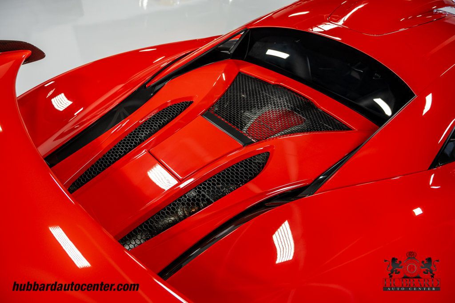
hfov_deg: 73.7
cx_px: 228
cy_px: 152
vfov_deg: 53.1
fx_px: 303
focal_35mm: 24
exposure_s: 1/60
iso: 800
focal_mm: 24
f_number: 5
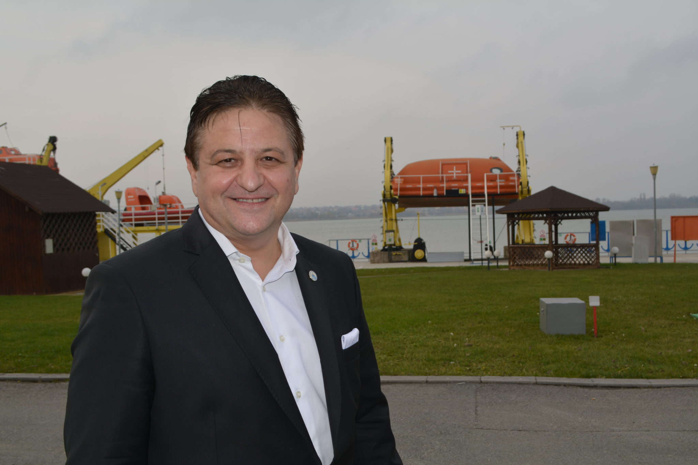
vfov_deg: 36.9
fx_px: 698
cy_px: 232
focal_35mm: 36
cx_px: 349
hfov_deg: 53.1
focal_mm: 24
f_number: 7.1
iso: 100
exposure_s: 1/200
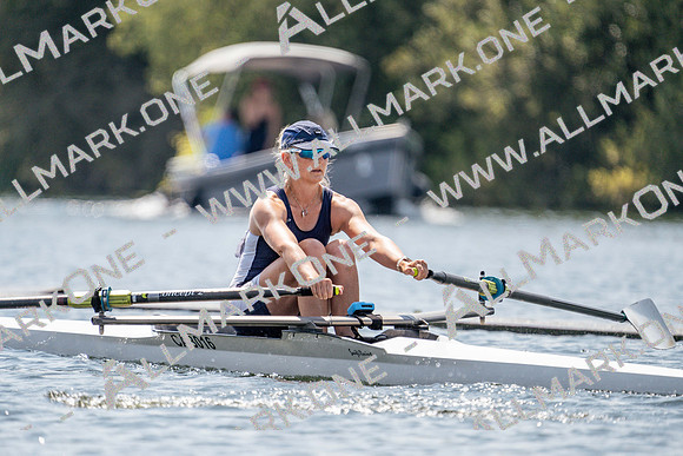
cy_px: 228
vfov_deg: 2.3
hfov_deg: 3.4
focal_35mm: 600
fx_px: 11385
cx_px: 342
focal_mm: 600
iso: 320
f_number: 6.3
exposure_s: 1/1600
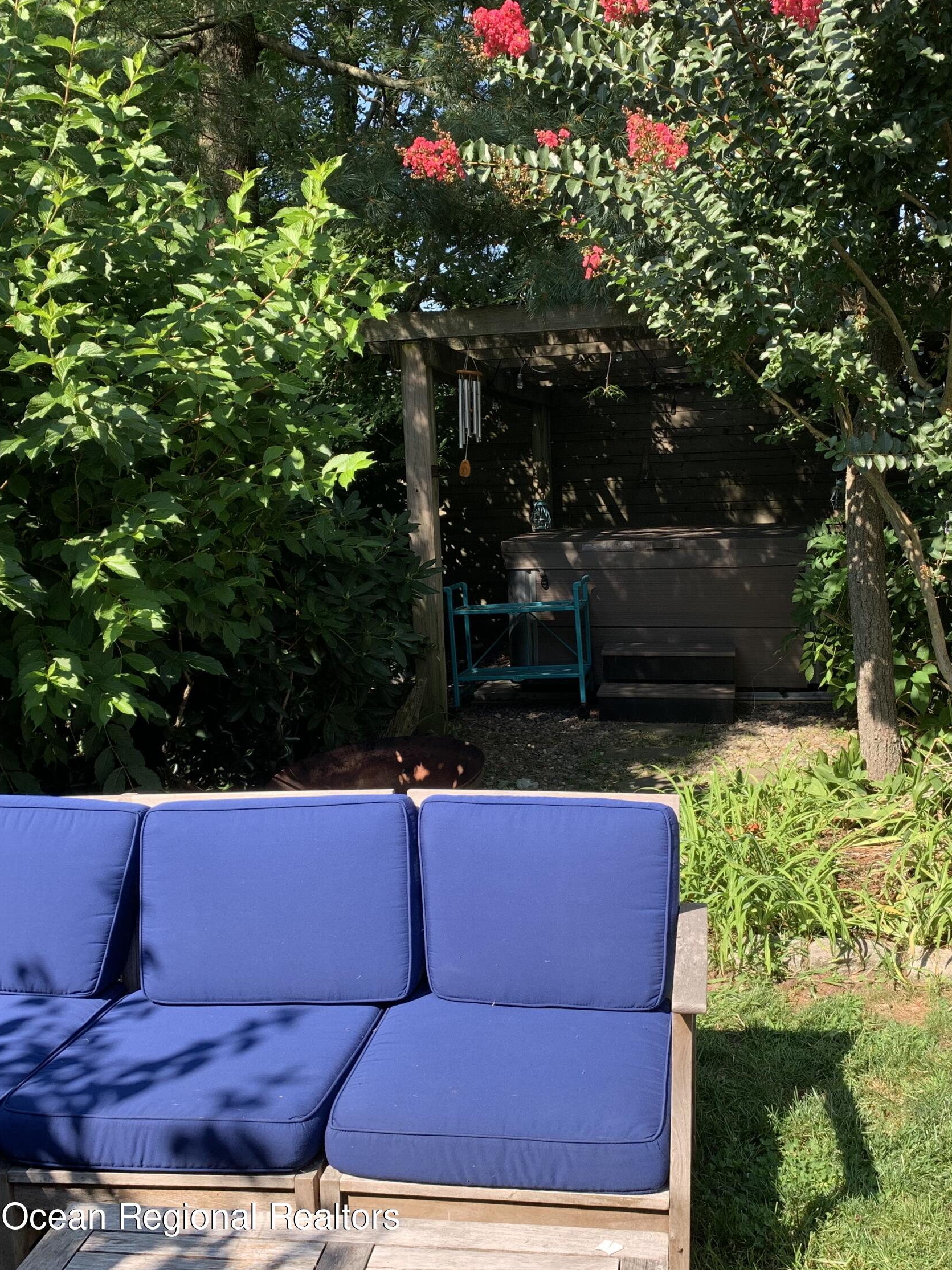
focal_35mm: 35
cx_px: 557
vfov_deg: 52.6
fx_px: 1284
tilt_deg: -6.2
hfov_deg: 40.6
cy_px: 634
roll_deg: +2.0
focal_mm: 4.25
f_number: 1.8
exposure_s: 1/459
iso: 25
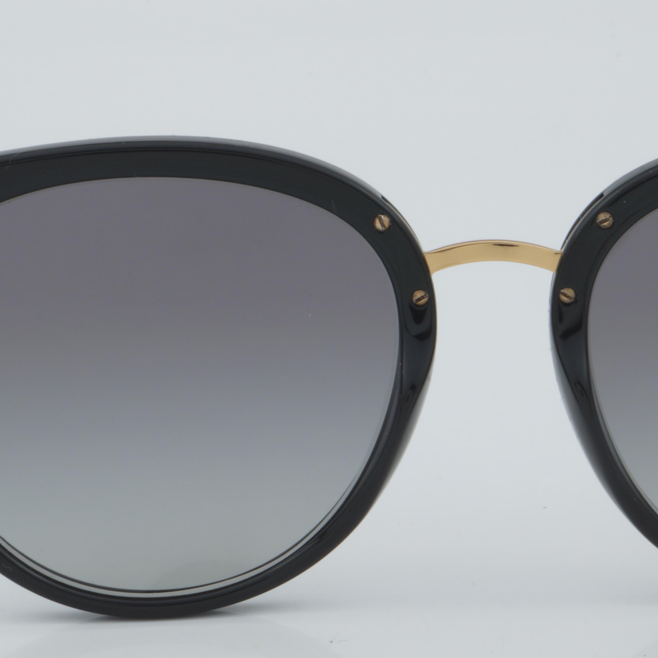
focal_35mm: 149
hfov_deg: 11.7
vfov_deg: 11.7
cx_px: 498
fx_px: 3202
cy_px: 330
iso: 100
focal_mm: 55
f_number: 32
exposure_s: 1/4
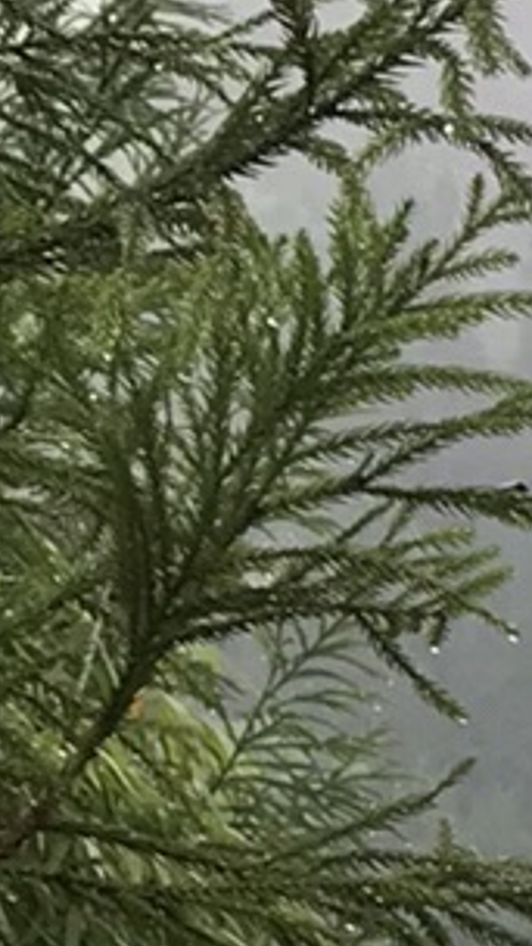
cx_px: 1490
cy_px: 1170
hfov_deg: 5.7
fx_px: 5041
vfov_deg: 10.5
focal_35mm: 201
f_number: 1.8
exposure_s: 1/114
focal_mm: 3.99
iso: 20
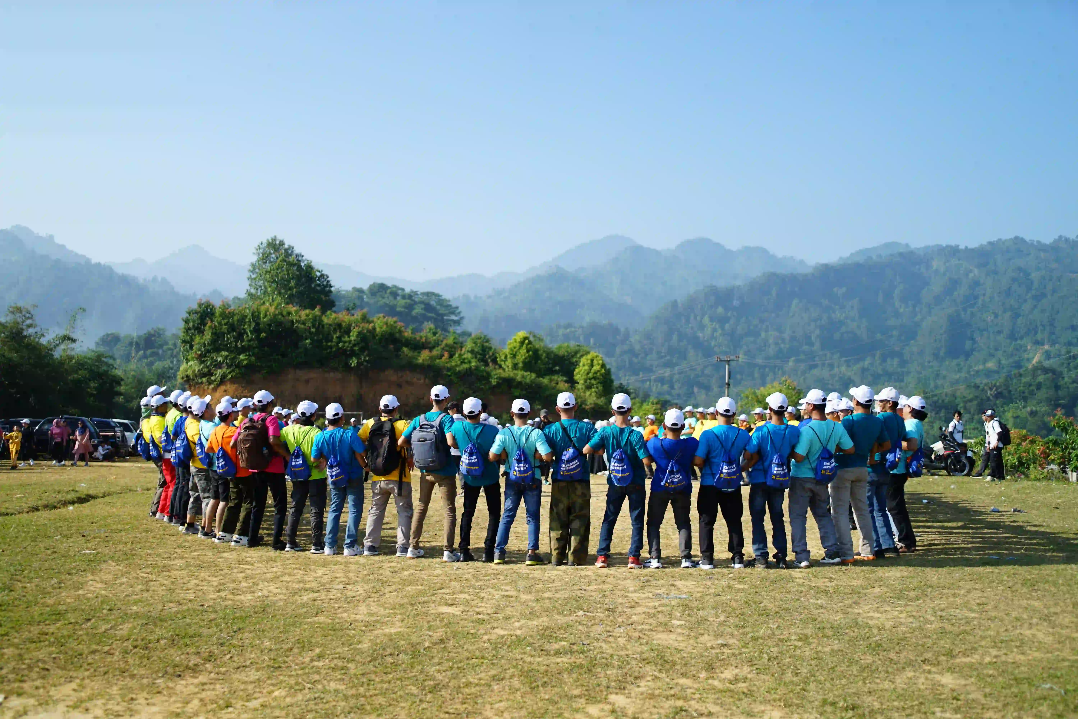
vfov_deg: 37.9
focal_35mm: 35
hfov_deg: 54.4
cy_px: 360
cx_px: 539
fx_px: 1048
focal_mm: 35
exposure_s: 1/3200
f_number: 2
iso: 160
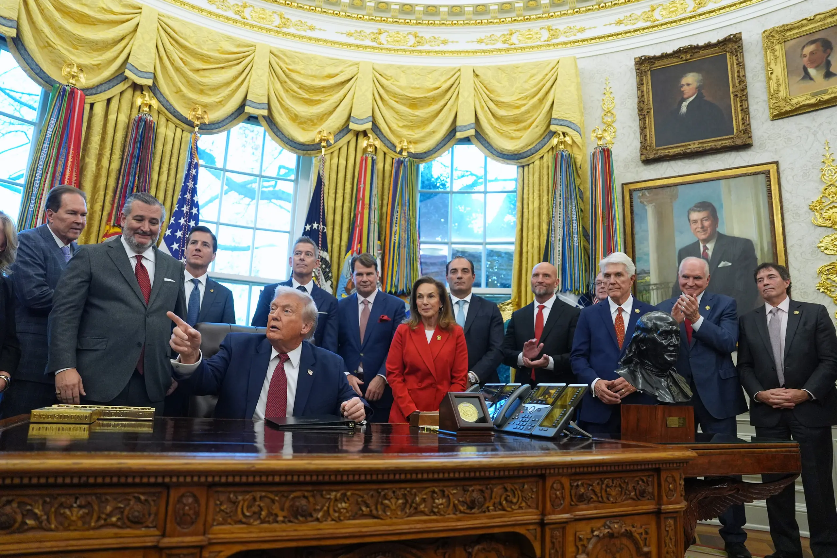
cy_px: 279
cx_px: 418
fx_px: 558
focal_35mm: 24
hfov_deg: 73.7
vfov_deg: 53.1
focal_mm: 24
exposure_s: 1/250
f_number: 2.8
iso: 2500
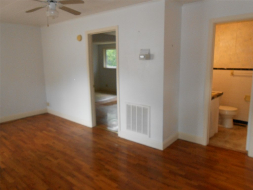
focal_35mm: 26
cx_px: 126
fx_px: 190
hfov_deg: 67.3
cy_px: 95
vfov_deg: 53.1
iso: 250
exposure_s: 1/30
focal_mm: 4.6
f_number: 3.5
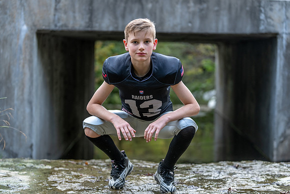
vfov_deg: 15.9
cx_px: 145
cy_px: 97
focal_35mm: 86
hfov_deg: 23.6
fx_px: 693
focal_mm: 86
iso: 500
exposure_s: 1/320
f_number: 2.8
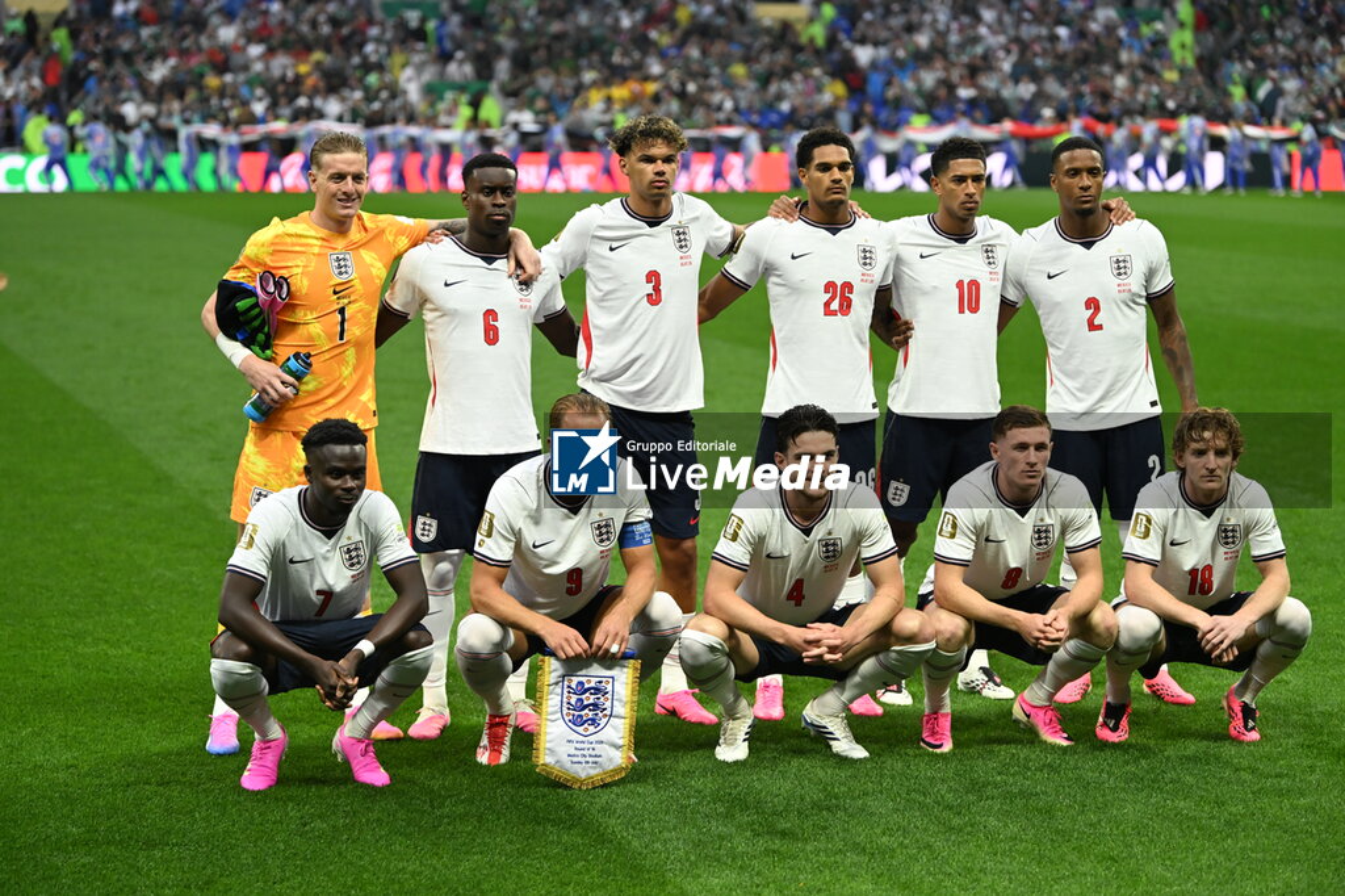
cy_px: 448
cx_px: 672
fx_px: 3436
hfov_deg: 22.1
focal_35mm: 92
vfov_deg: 14.9
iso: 2500
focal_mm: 92
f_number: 2.8
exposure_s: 1/2000
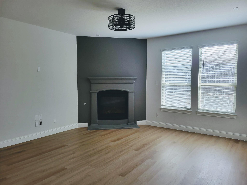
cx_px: 124
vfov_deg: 53.1
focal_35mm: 26
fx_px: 186
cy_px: 92
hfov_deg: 67.3
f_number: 1.8
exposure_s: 1/120
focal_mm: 5.4
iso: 80
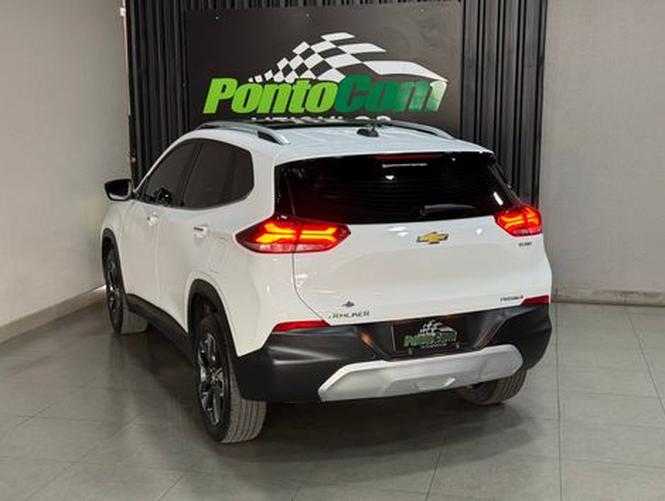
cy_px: 250
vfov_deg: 30.3
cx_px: 332
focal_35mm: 48
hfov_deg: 39.6
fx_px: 924
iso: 125
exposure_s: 1/60
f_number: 1.78
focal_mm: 6.76
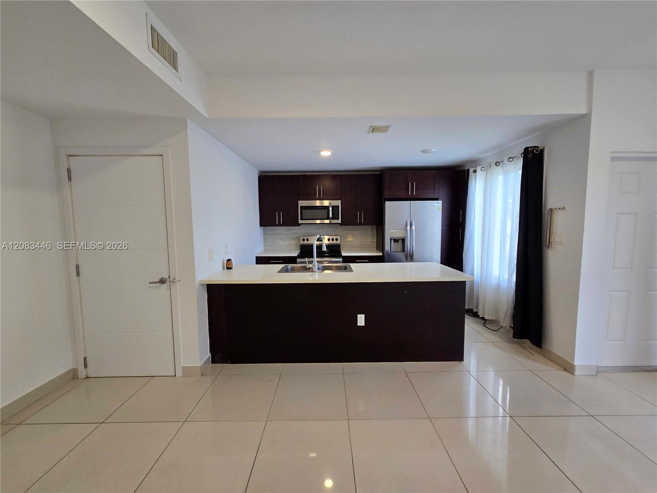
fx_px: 247
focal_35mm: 13
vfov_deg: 89.9
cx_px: 328
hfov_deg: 106.2
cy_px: 246
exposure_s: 1/60
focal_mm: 2.2
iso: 160
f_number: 2.2
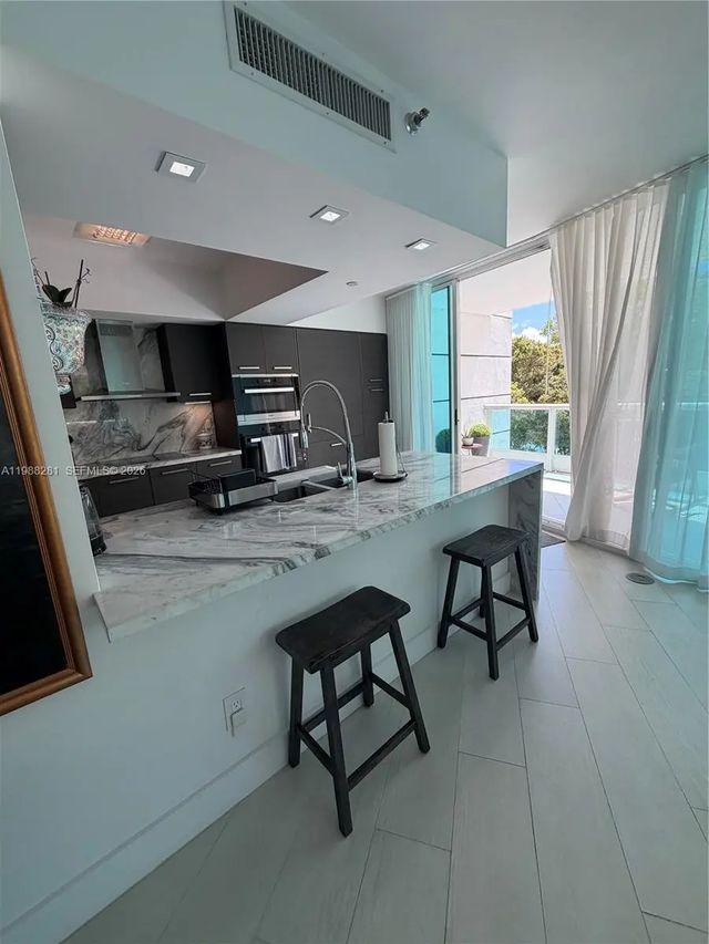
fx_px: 382
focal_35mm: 14
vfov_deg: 102.1
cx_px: 354
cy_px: 472
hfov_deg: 85.7
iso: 50
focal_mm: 2.22
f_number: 2.2
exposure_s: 1/171
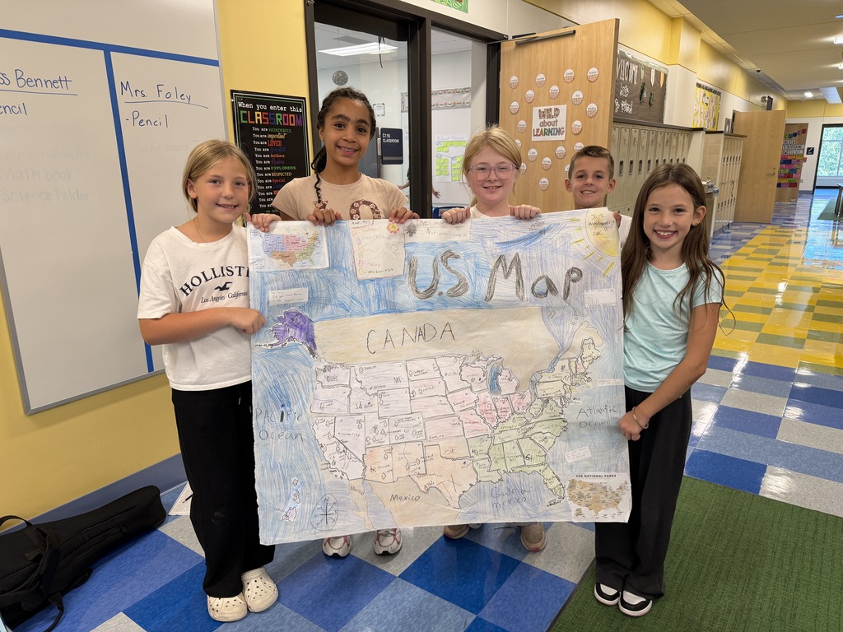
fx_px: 584
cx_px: 422
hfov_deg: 71.6
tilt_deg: -15.6
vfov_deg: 56.8
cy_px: 316
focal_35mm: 24
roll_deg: +0.8
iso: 160
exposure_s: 1/120
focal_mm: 6.76
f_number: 1.78
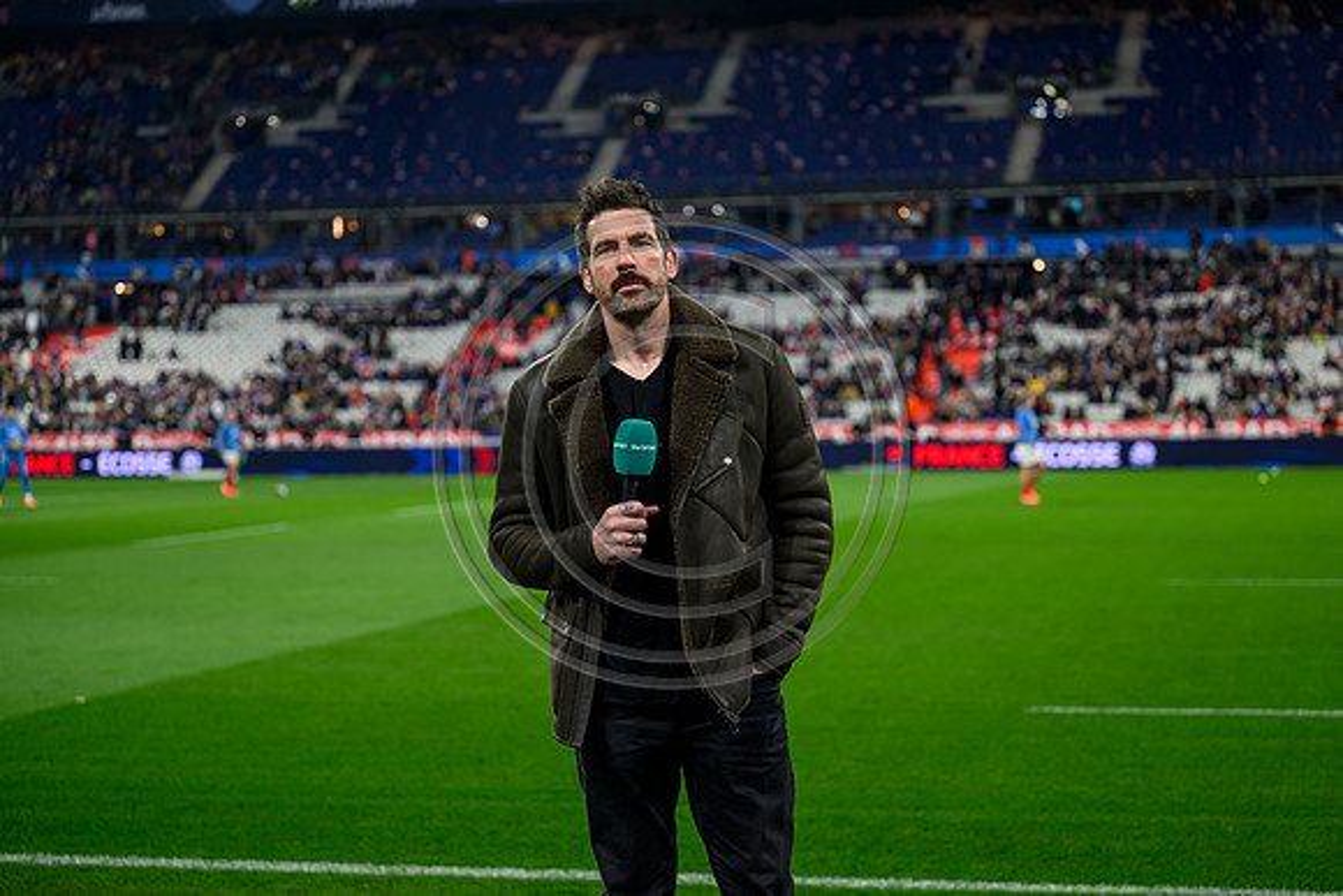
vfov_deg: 19.5
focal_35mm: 70
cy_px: 448
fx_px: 2612
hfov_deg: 28.8
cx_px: 672
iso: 500
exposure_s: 1/640
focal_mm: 70
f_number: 2.8
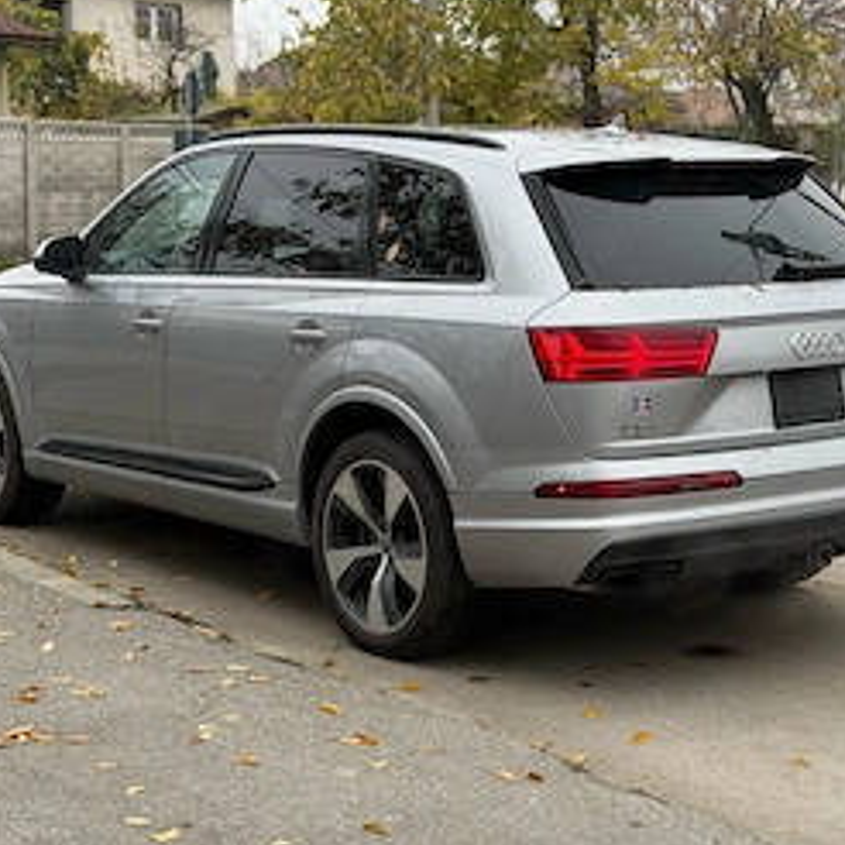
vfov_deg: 24.9
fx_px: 1906
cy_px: 526
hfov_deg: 25.0
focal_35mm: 69
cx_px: 440
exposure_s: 1/478
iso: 64
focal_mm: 6.76
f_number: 1.78
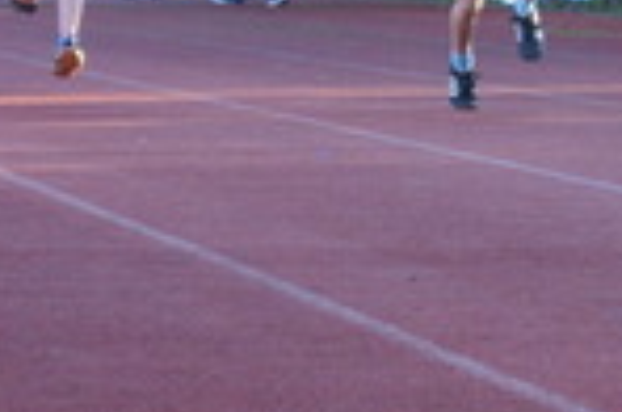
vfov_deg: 3.6
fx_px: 6620
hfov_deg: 5.3
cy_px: -46
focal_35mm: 384
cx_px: 1114
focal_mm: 70
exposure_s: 1/250
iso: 640
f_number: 5.6
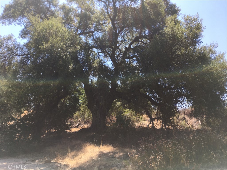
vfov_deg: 48.2
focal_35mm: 29
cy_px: 85
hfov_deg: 61.7
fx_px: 190
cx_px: 114
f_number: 2.2
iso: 25
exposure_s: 1/718
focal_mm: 4.15
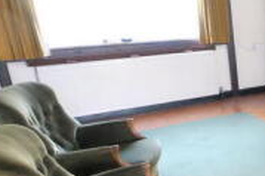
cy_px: 143
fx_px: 404
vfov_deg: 24.2
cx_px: 369
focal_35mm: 55
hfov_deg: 27.9
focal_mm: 10
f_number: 8
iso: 12800
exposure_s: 1/25
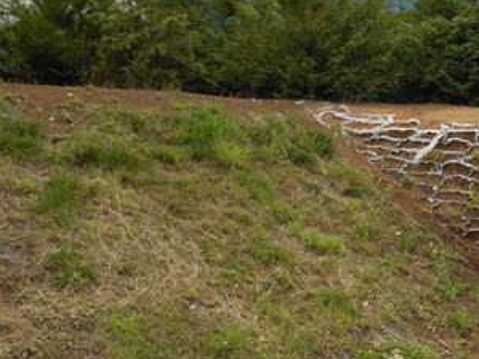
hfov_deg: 24.5
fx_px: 1037
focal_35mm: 75
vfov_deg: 19.4
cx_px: 503
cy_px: 58
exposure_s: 1/400
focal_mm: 5.9
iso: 80
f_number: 4
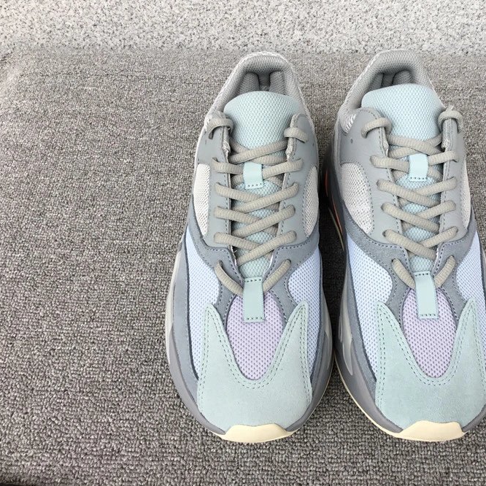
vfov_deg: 44.9
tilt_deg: -50.6
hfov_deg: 44.5
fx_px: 588
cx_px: 312
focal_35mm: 37
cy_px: 245
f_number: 2.4
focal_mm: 3.3
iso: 25
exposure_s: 1/100
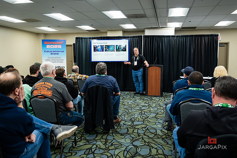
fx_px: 224
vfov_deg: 38.8
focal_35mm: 34
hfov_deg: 55.7
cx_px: 118
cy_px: 79
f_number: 4
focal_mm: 33.5
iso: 2000
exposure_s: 1/200
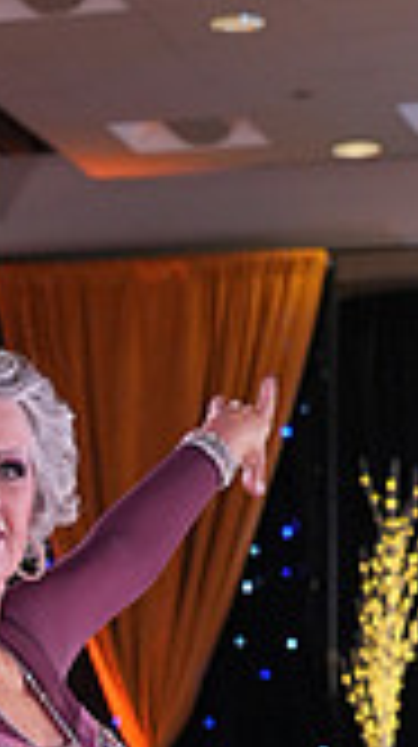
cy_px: 1012
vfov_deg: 11.4
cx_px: -267
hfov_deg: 6.5
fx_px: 3617
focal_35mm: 183
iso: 1600
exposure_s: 1/400
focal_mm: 50
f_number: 4
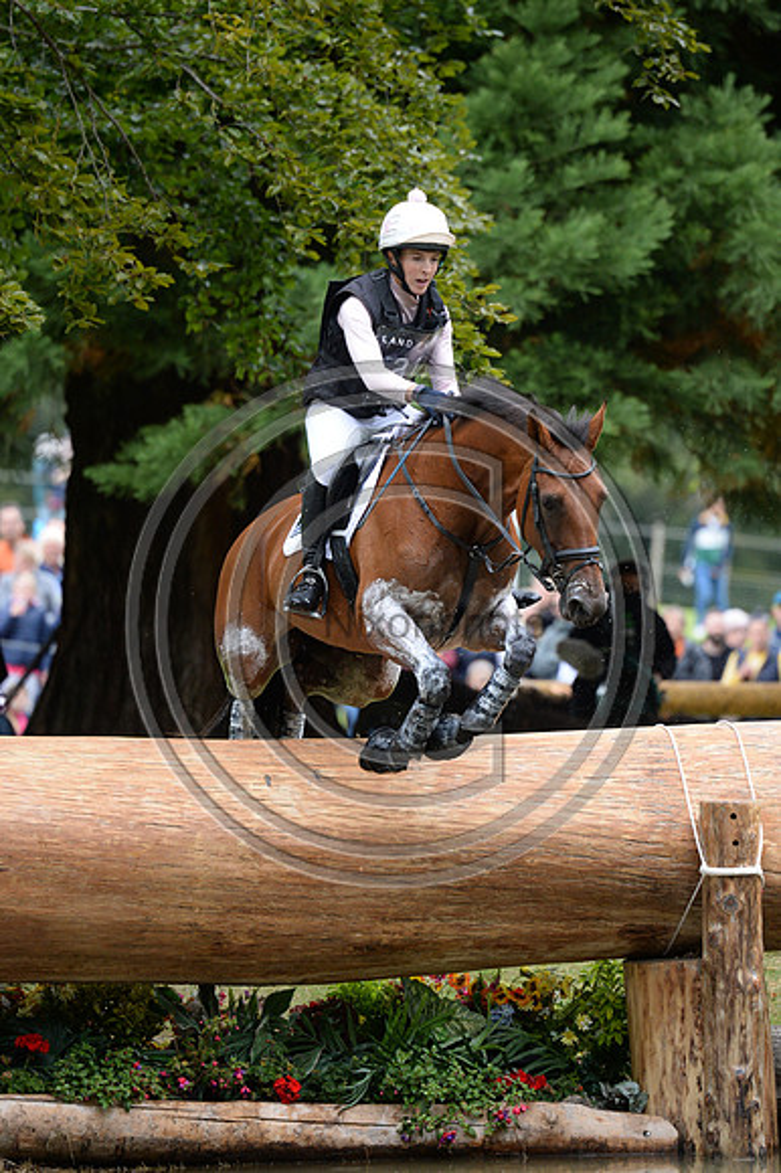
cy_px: 586
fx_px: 13031
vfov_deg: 5.2
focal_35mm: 400
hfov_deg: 3.4
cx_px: 390
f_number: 5.6
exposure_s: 1/1000
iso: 2000
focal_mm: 400
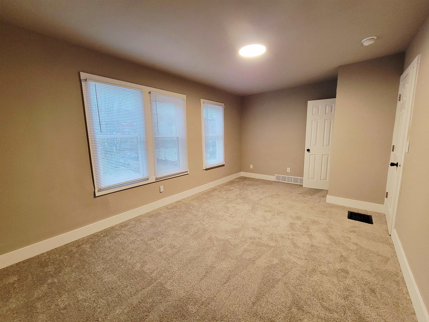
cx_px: 214
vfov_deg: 89.9
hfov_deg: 106.2
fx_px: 161
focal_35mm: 13
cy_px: 161
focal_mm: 2.2
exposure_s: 1/40
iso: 400
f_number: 2.2
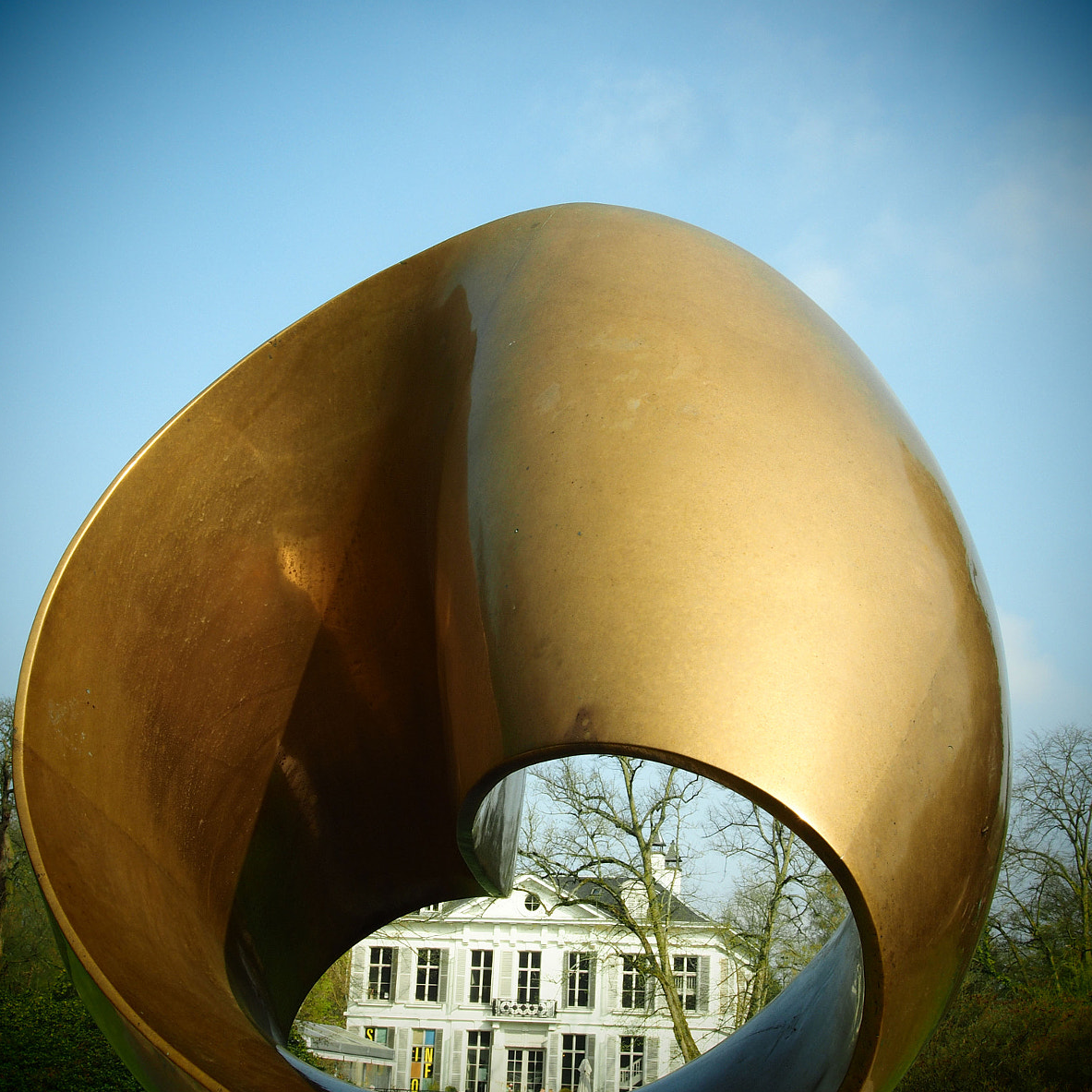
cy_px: 510
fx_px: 1963
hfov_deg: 31.1
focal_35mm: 55
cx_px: 541
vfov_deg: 31.1
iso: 200
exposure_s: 1/80
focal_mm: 23
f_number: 16
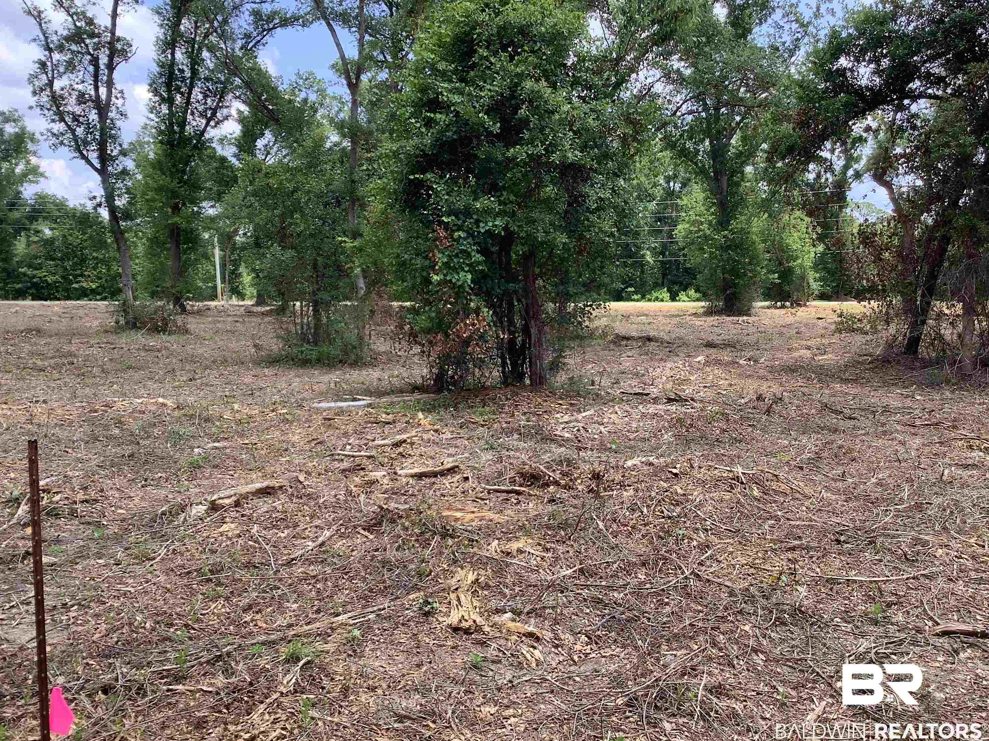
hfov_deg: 55.4
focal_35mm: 33
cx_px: 487
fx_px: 943
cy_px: 384
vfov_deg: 42.9
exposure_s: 1/273
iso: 25
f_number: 2.4
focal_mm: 3.3
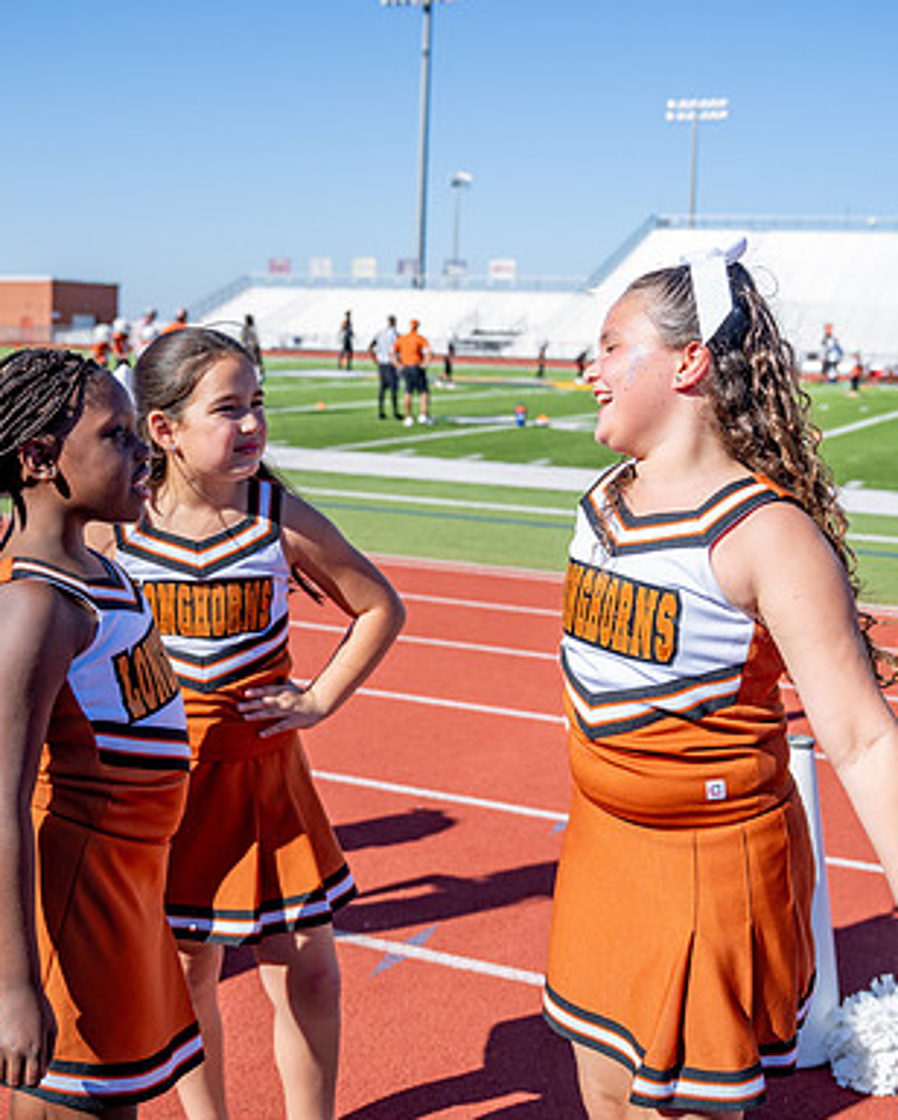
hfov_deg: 34.9
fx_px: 1426
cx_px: 486
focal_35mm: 43
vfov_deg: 42.8
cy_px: 499
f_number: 2.8
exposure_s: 1/2000
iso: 100
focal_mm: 24
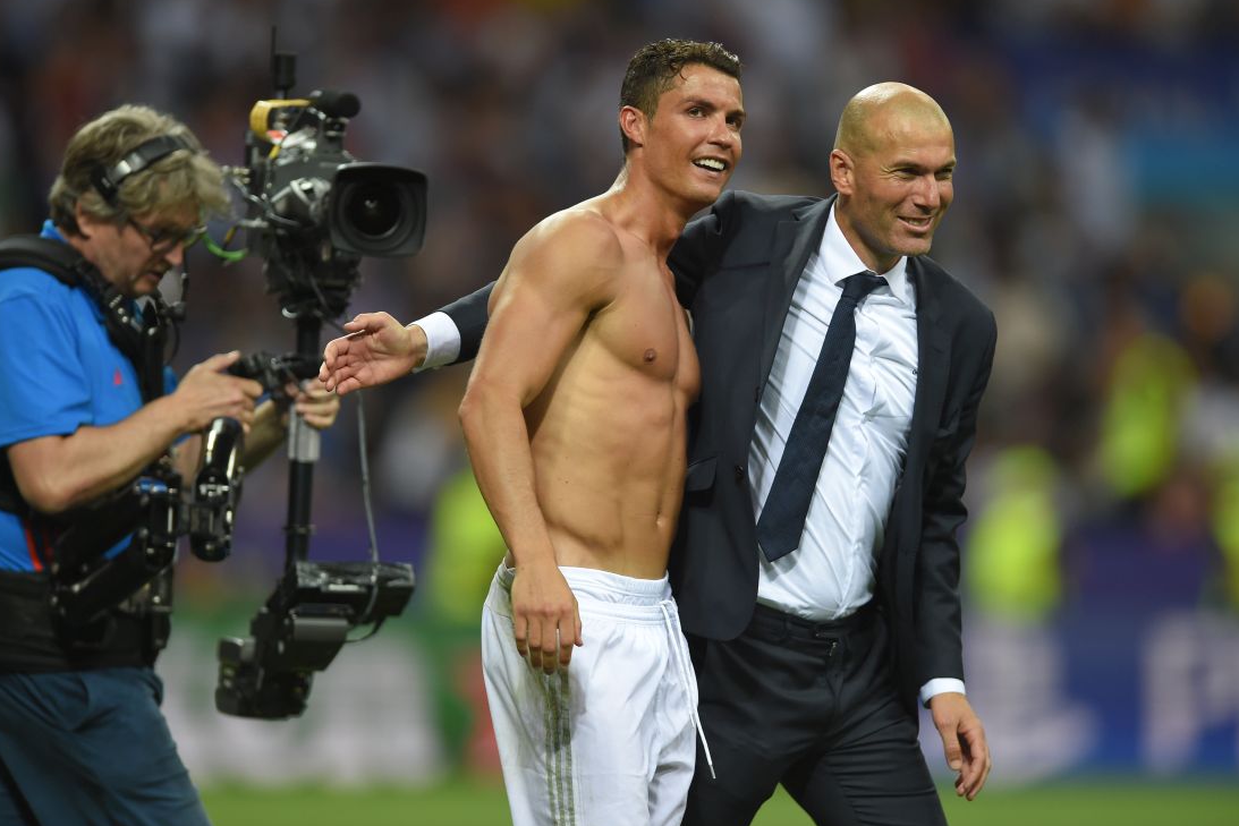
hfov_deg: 4.7
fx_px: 15110
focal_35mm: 439
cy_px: 402
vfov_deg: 3.1
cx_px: 653
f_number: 3.5
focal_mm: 400
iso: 1600
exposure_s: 1/1250
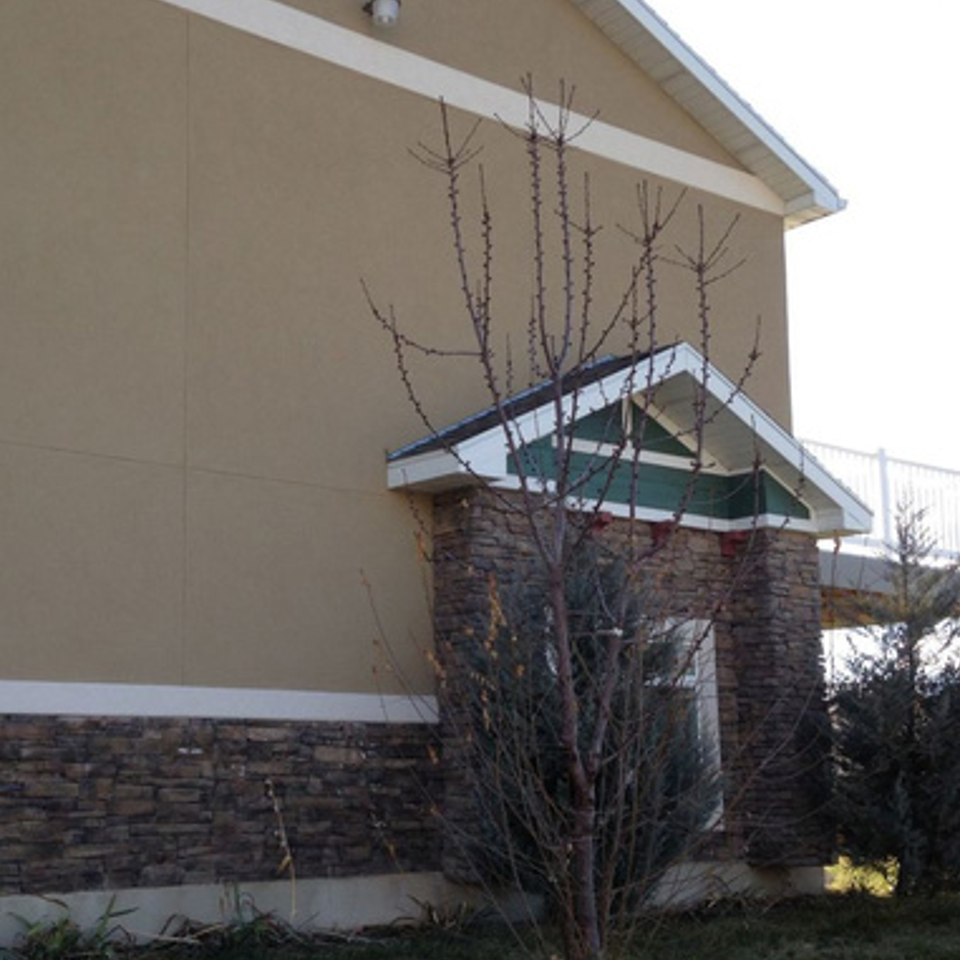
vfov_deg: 34.6
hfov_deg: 34.3
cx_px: 317
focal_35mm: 49
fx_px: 1537
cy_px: 547
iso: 50
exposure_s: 1/452
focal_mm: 4.12
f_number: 2.4
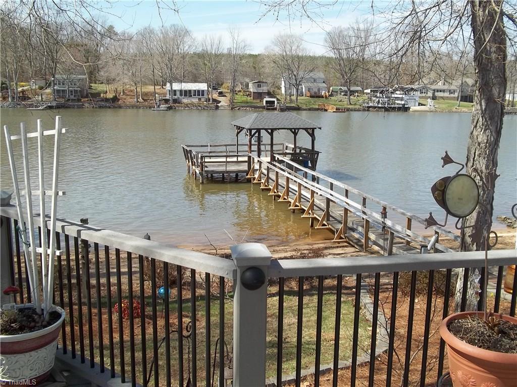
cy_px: 194
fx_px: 538
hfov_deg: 51.4
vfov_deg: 39.7
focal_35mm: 36
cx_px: 258
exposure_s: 1/100
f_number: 8
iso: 64
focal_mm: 6.5
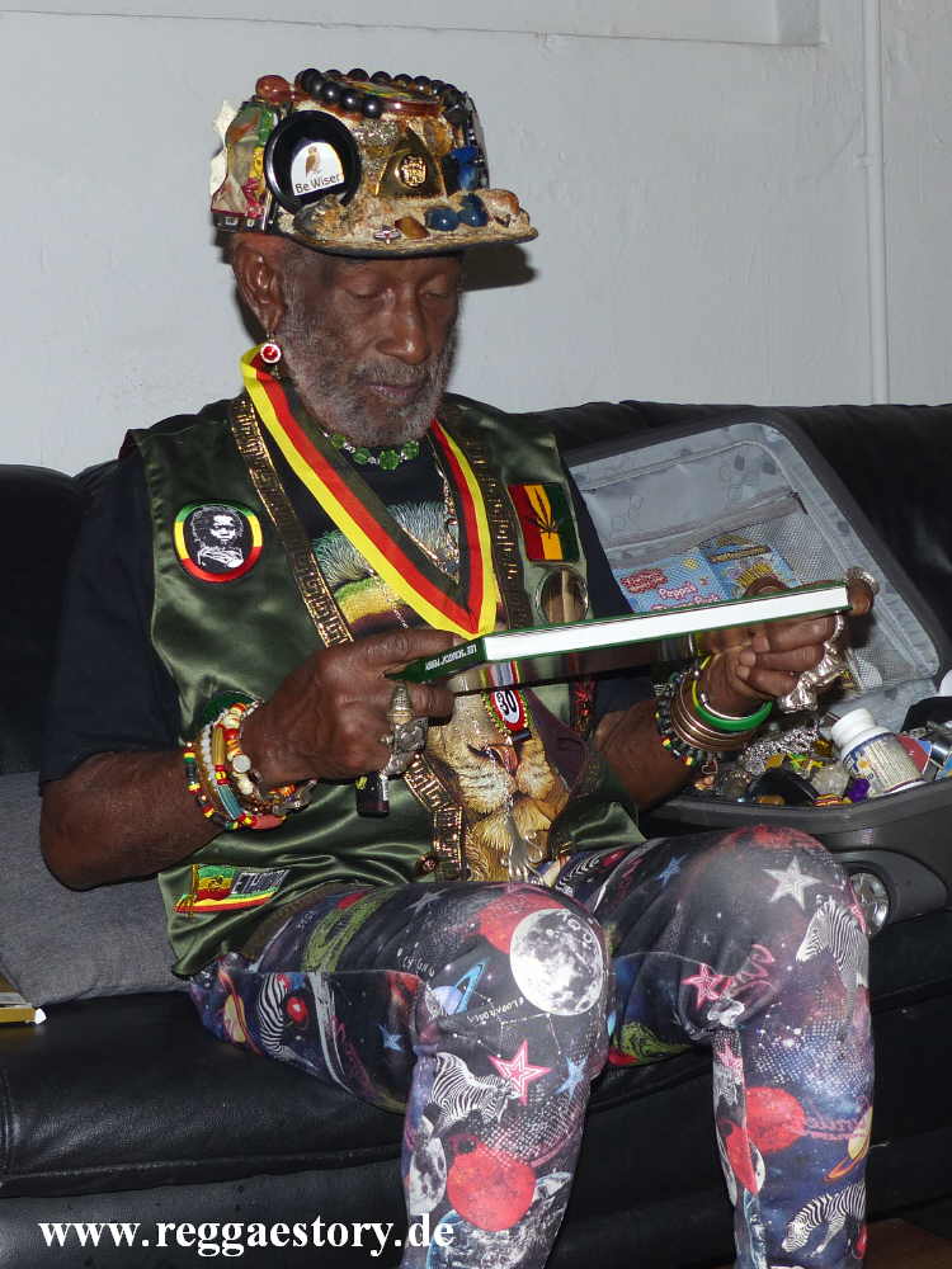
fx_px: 1357
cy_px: 634
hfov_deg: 38.7
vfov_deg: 50.1
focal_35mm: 37
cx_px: 476
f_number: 2.8
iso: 100
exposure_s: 1/160
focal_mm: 6.6
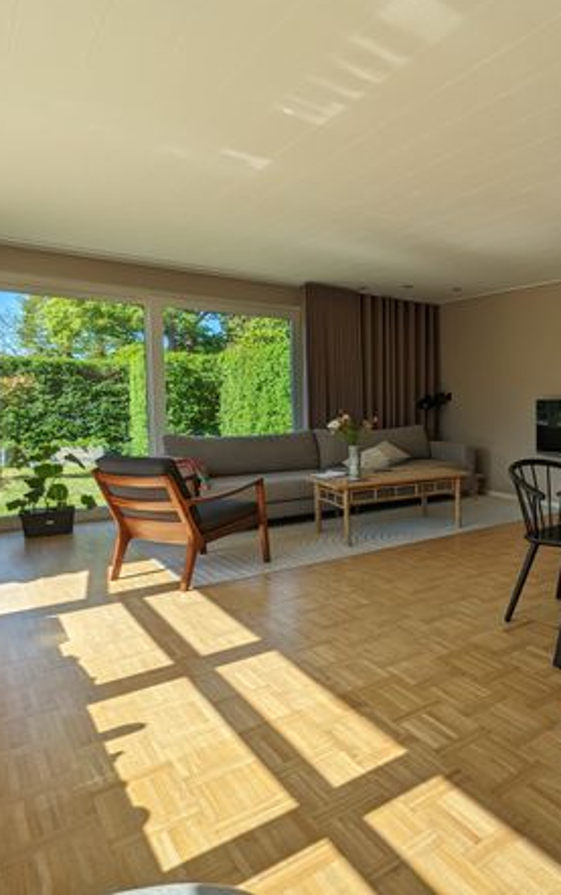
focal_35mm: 23
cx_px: 535
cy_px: 443
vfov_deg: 77.1
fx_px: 562
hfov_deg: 46.3
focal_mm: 2.35
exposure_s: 1/801
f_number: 2.2
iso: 50
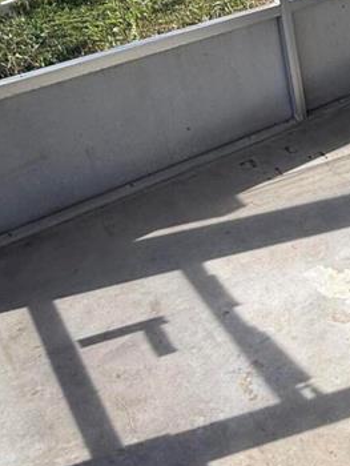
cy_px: 162
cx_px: 426
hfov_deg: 26.7
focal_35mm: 48
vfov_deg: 39.2
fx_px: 646
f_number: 2.2
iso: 50
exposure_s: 1/338
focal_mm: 2.22
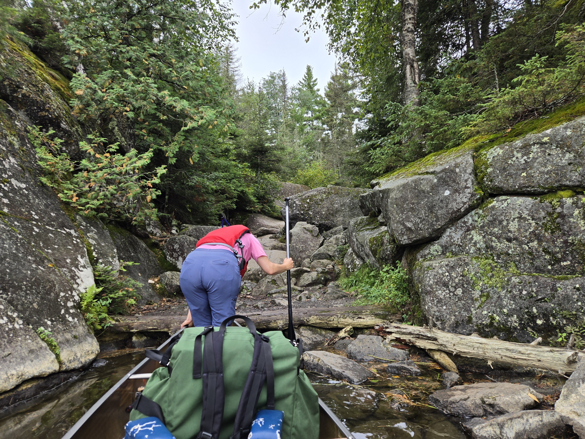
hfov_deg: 73.9
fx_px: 389
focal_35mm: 23
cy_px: 220
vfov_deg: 58.9
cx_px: 292
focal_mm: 5.4
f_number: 1.8
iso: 25
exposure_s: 1/185
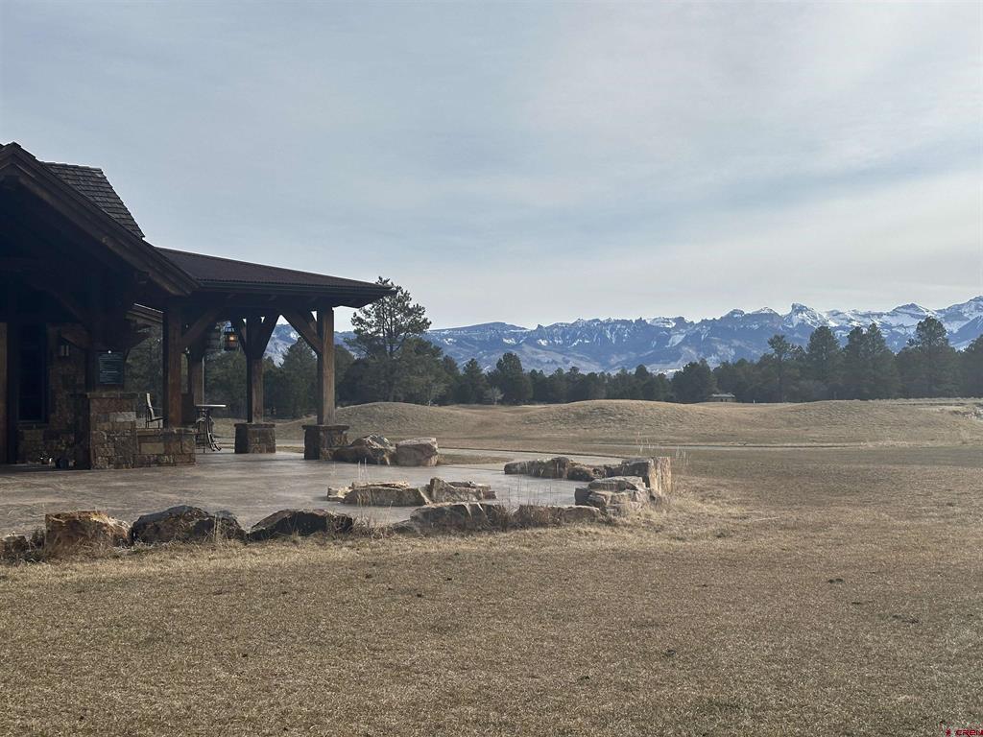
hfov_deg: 39.7
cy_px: 368
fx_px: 1363
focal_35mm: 48
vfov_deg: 30.3
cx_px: 492
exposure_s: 1/6211
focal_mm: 6.86
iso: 64
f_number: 1.78
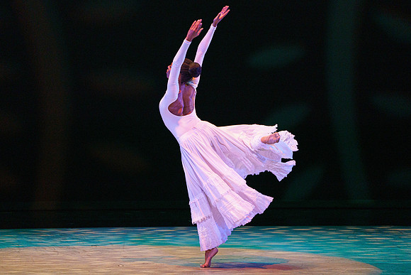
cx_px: 206
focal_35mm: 399
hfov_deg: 5.2
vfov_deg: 3.4
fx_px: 4555
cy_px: 146
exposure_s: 1/400
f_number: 6.3
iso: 5000
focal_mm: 376
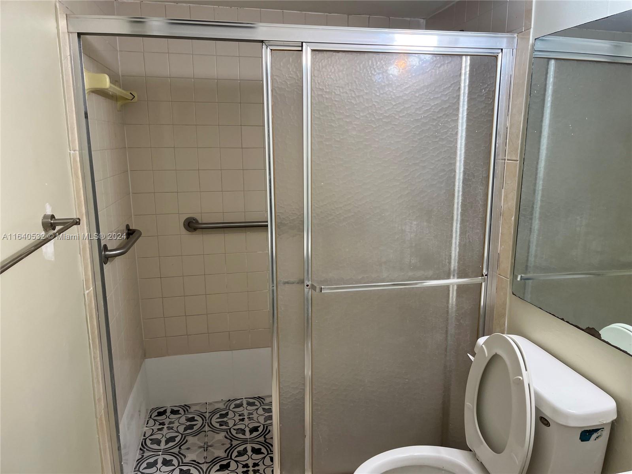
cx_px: 316
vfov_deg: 53.1
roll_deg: +2.1
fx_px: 475
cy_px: 237
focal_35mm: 26
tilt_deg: -12.3
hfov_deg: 67.3
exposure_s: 1/120
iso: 64
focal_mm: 5.1
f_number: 1.6
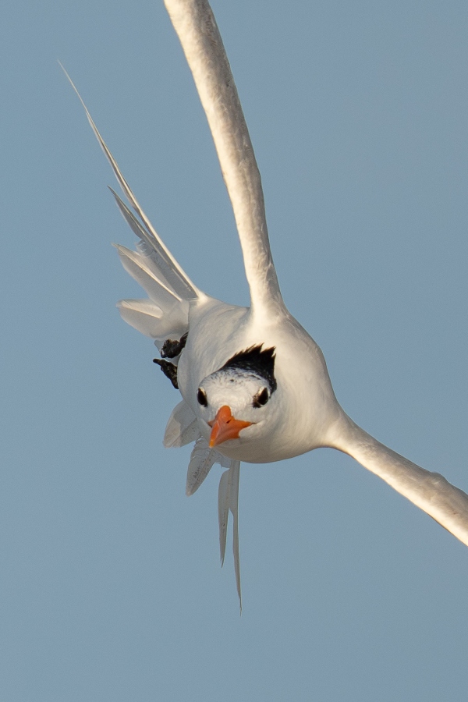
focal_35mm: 600
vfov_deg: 3.4
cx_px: 234
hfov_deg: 2.3
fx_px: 11699
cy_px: 351
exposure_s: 1/5000
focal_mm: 400
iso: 640
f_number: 4.5
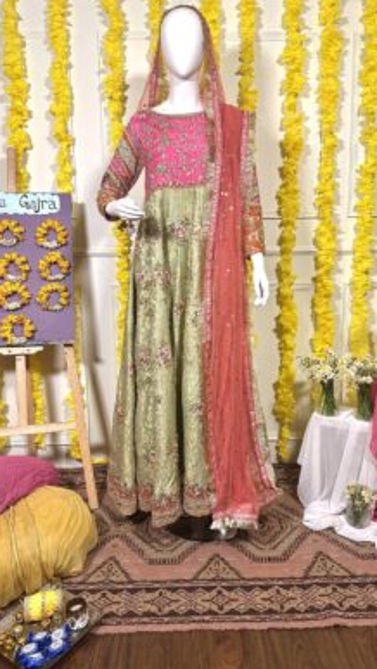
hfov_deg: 42.9
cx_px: 209
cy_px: 328
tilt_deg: -10.3
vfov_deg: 69.8
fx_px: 479
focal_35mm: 27
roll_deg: -0.2
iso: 200
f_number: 1.78
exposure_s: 1/121
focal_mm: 6.86
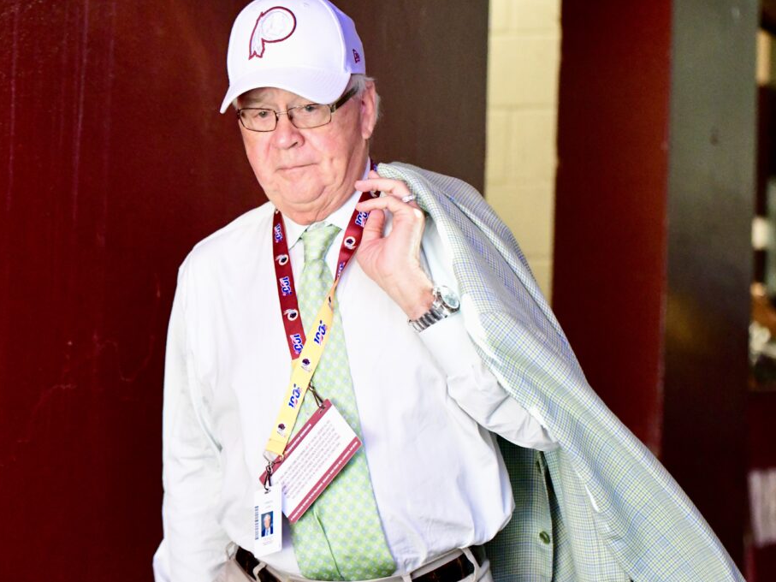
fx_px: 2555
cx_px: 365
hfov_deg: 17.3
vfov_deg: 13.0
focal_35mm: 114
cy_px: 291
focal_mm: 70
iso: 12800
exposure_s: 1/800
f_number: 2.8
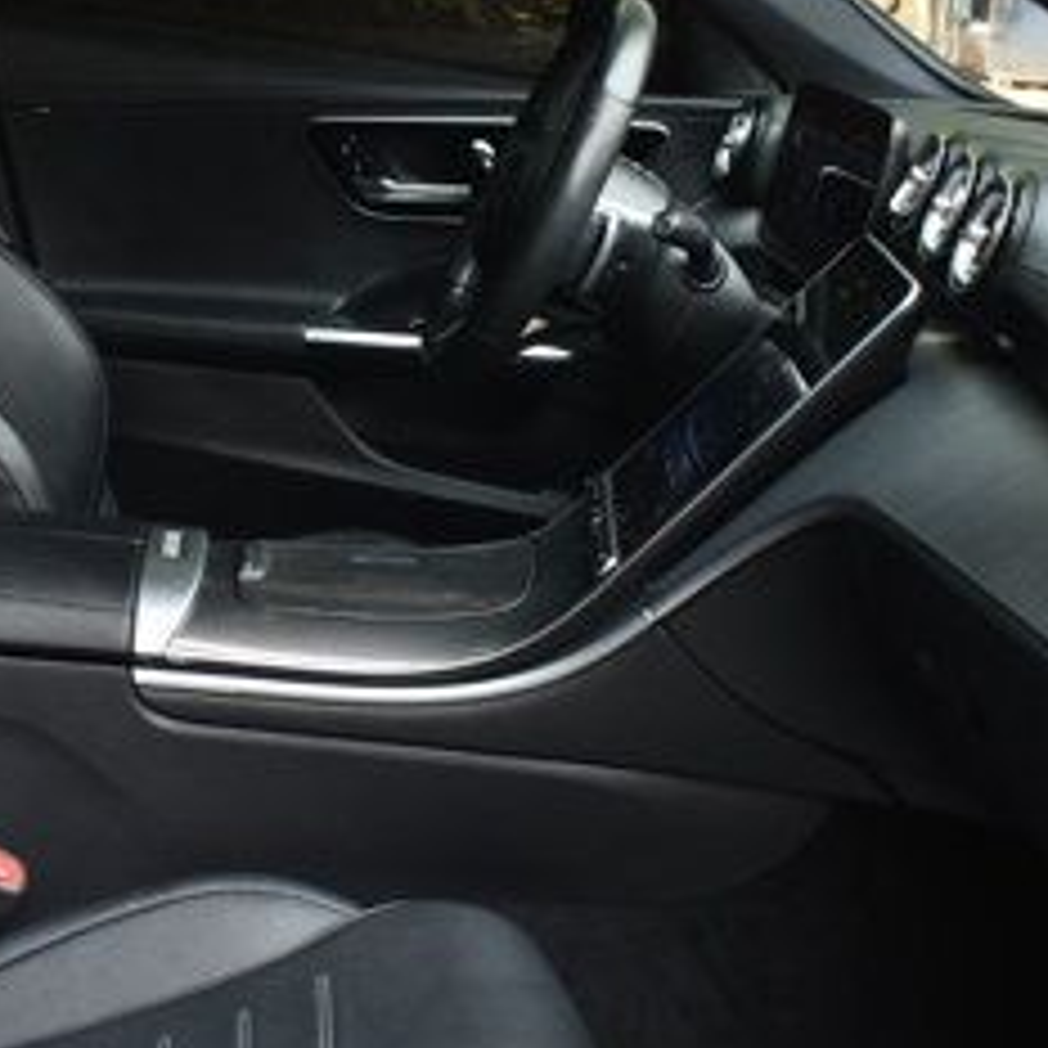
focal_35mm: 63
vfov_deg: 27.3
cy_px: 551
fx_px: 2158
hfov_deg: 27.2
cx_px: 409
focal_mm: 18
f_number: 4.5
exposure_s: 1/250
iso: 400
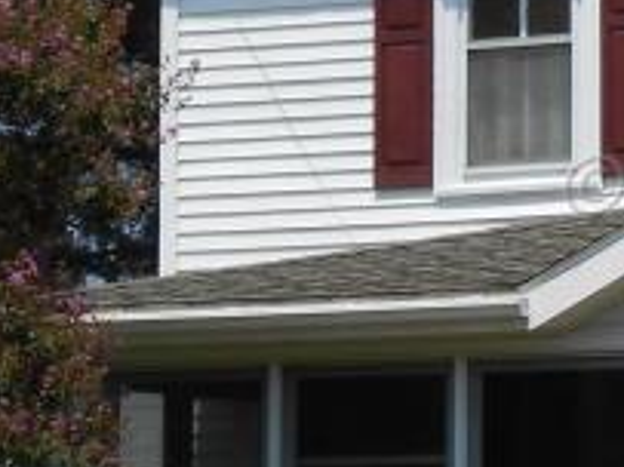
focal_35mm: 192
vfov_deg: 7.7
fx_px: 3459
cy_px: 184
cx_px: 873
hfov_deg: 10.0
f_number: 4.2
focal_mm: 6.8
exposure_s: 1/1000
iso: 80
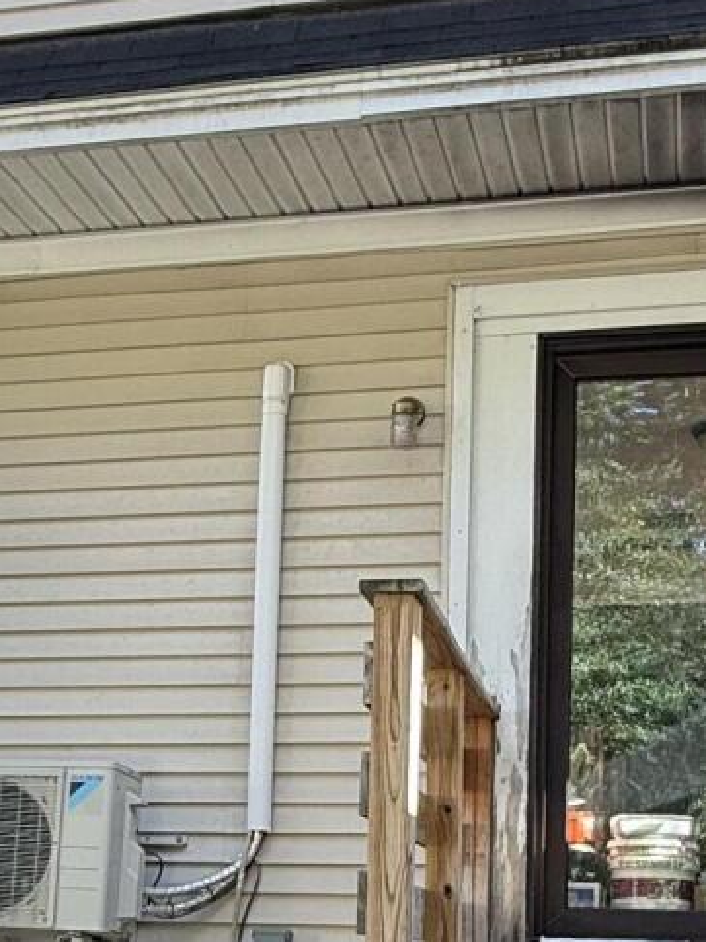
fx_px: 1578
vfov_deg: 31.8
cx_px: 322
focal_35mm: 58
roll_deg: -2.3
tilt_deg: +6.7
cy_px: 837
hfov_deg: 25.2
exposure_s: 1/100
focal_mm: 2.22
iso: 40
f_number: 2.2
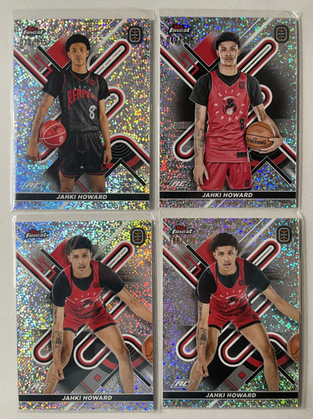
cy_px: 210
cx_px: 156
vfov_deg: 67.4
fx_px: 315
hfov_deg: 52.9
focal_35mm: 26
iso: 80
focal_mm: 4.2
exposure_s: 1/59
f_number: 1.6
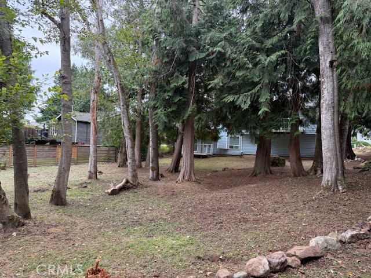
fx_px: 257
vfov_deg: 56.8
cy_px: 139
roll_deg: -2.1
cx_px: 186
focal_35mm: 24
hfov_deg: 71.6
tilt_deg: +1.6
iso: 125
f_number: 1.78
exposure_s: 1/235
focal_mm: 6.76
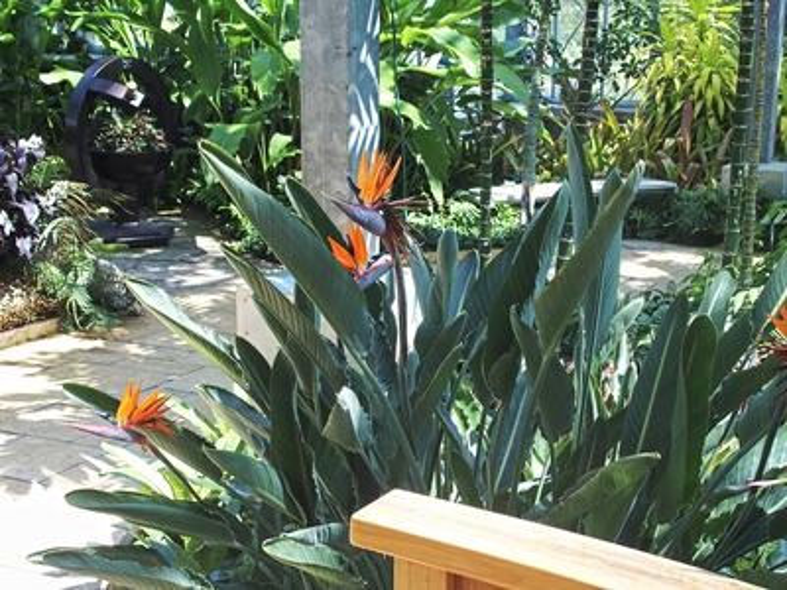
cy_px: 295
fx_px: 1137
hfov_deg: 38.2
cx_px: 394
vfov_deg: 29.1
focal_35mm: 50
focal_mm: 10.8
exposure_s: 1/200
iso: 100
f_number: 3.5
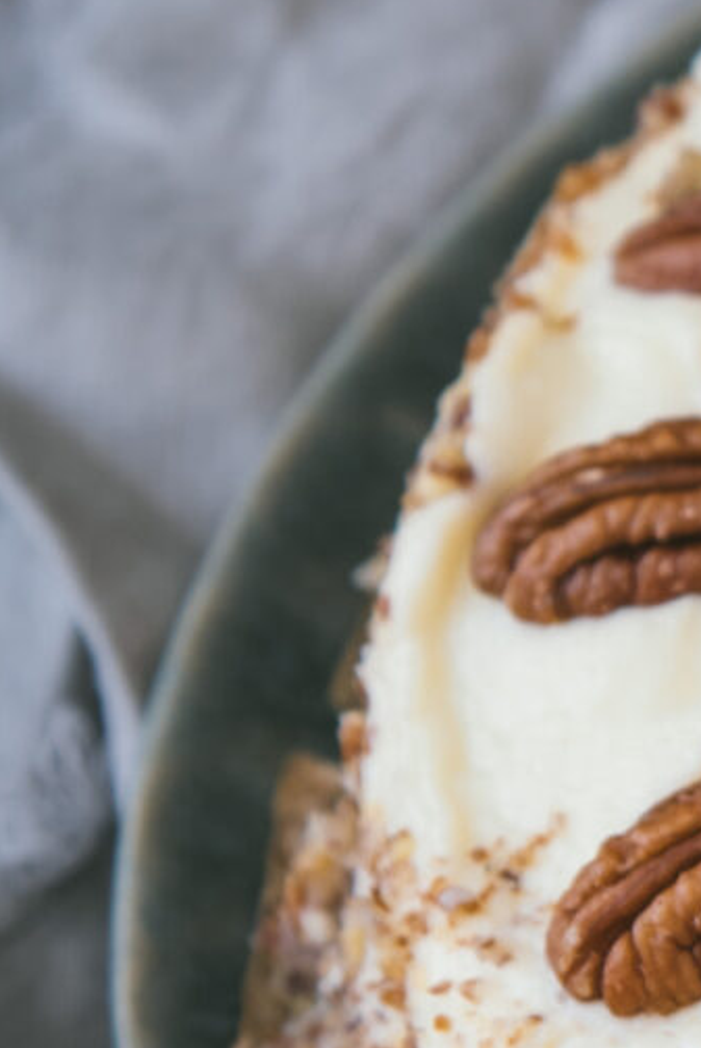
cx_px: 1705
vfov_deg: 7.8
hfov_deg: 5.1
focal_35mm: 264
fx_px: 7695
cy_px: 505
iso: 200
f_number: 4
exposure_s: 1/60
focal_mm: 52
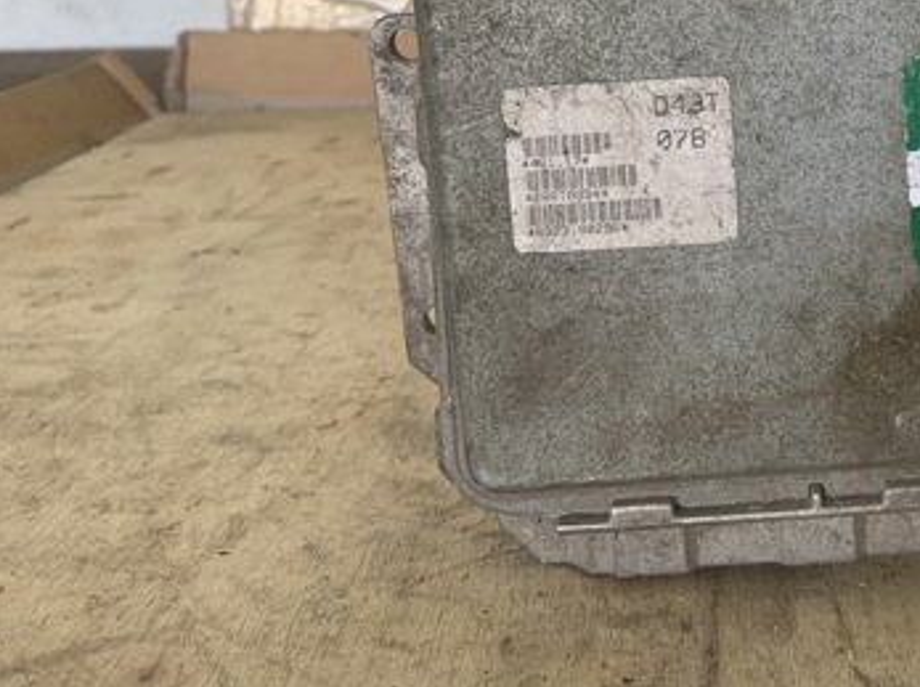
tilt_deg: -9.2
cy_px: 76
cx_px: 753
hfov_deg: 38.1
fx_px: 1274
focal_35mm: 48
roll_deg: -0.4
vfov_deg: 29.0
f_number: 1.8
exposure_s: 1/121
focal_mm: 4.25
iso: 64
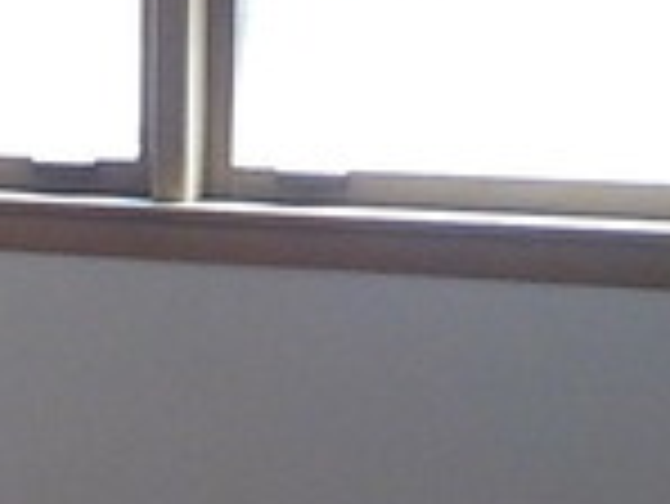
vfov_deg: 11.4
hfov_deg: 14.9
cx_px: -45
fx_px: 2499
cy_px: 504
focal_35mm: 129
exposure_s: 1/30
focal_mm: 4.1
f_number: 3.3
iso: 400
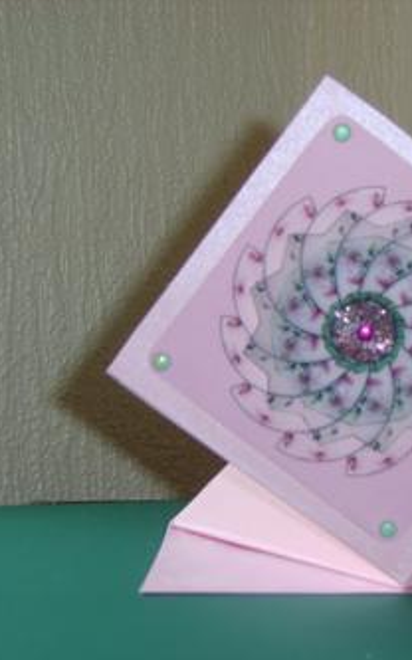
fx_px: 1546
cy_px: 333
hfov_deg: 15.0
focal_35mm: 86
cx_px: 368
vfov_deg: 24.1
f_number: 3.5
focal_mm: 12.3
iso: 50
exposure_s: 1/40
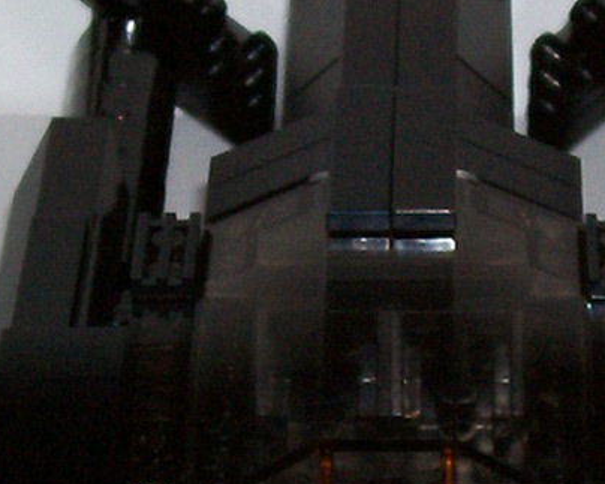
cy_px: 432
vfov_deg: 7.4
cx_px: 367
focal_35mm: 208
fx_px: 3723
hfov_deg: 9.3
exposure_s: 1/68.5
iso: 80
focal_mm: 7
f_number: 2.9
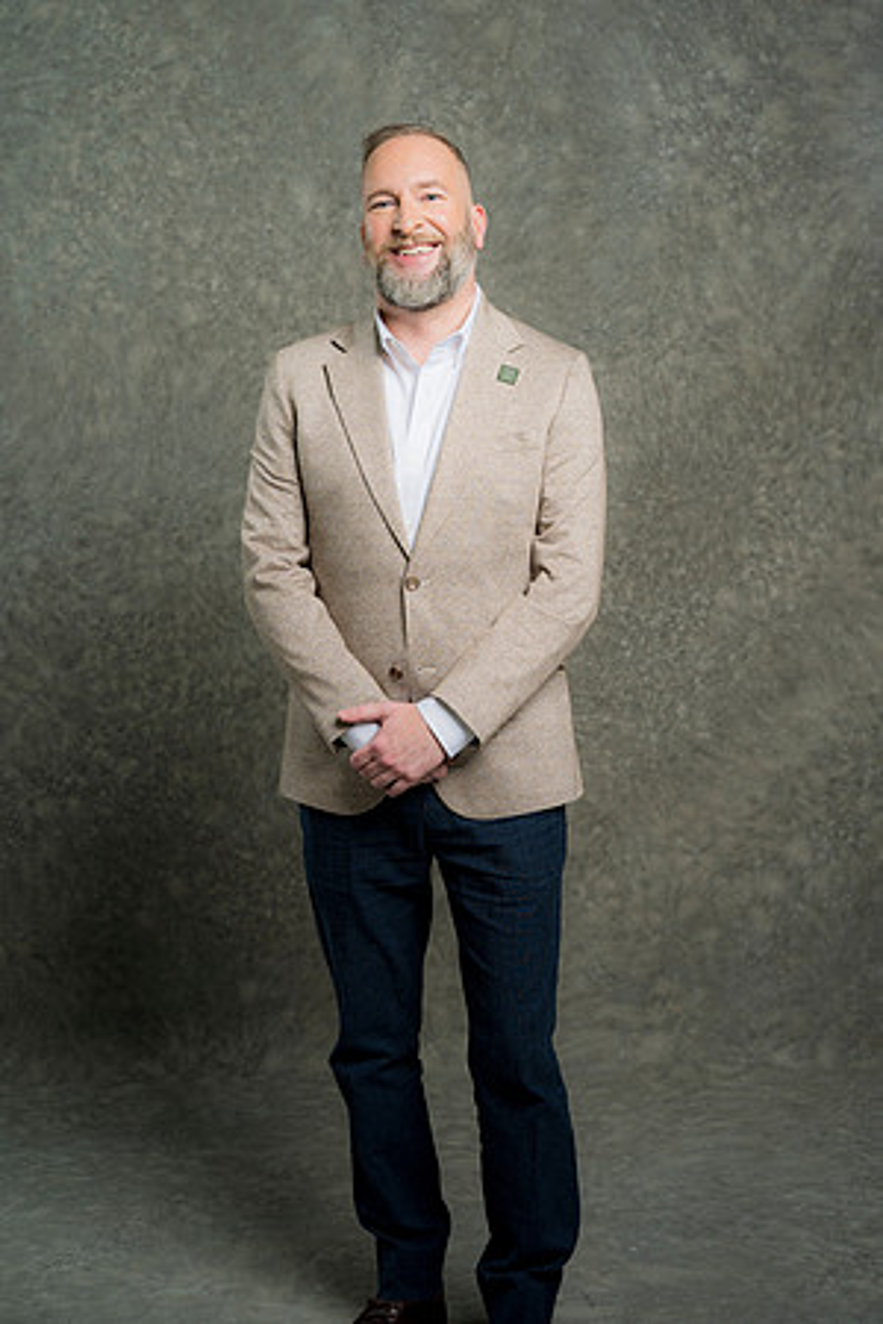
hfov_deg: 24.6
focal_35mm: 55
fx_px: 2023
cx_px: 442
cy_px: 662
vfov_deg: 36.2
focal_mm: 55
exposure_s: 1/160
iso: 125
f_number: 4
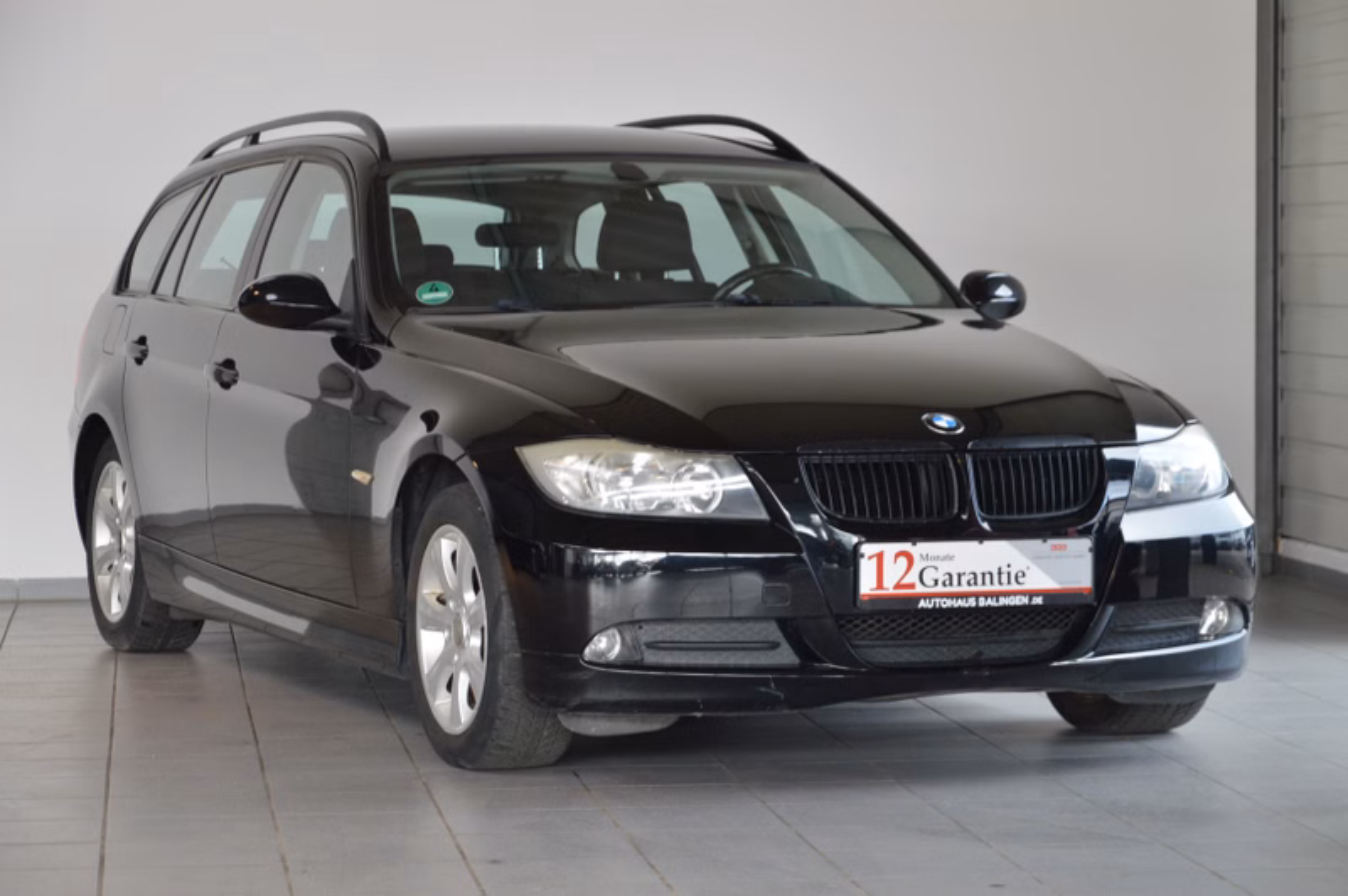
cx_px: 674
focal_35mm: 105
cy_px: 448
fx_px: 3928
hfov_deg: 19.5
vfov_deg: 13.0
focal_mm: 70
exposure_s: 1/60
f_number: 5.3
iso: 640
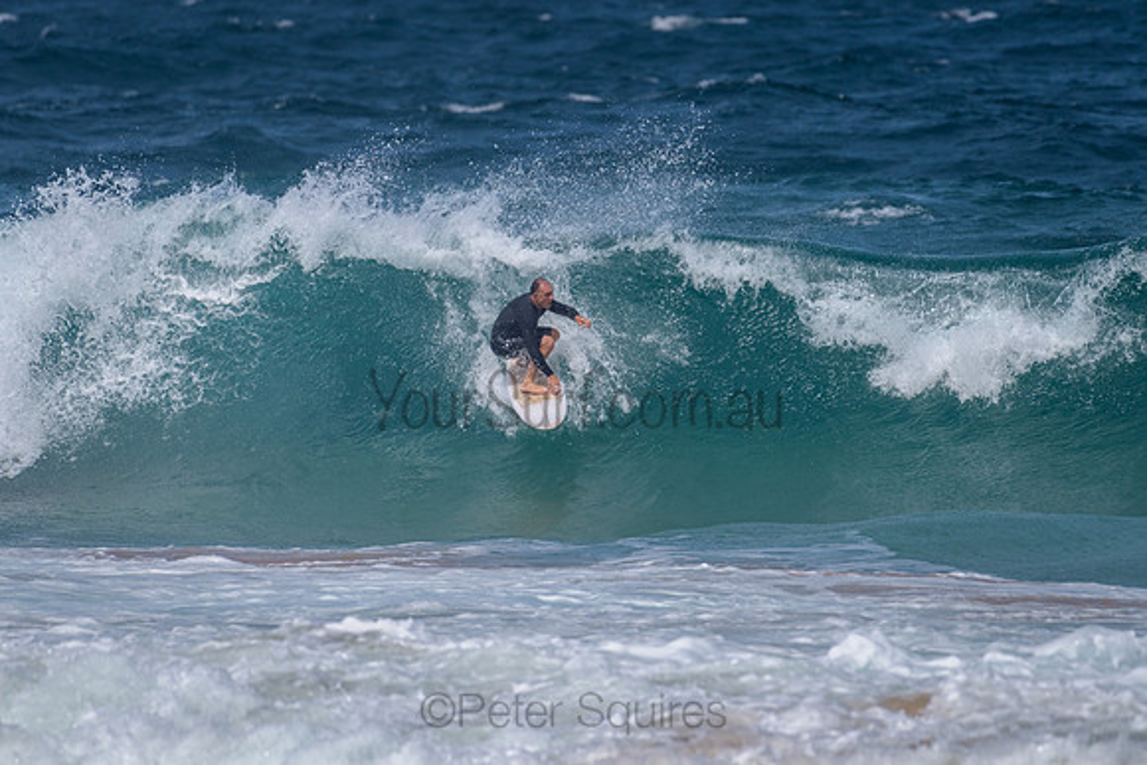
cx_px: 657
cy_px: 332
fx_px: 19546
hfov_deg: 3.4
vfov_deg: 2.2
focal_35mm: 613
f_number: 5.6
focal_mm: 500
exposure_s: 1/2000
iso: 90
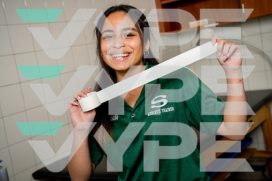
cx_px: 136
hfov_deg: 35.0
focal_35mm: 57
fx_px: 431
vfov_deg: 23.8
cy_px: 90
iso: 250
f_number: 6.3
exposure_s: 1/250
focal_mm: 57
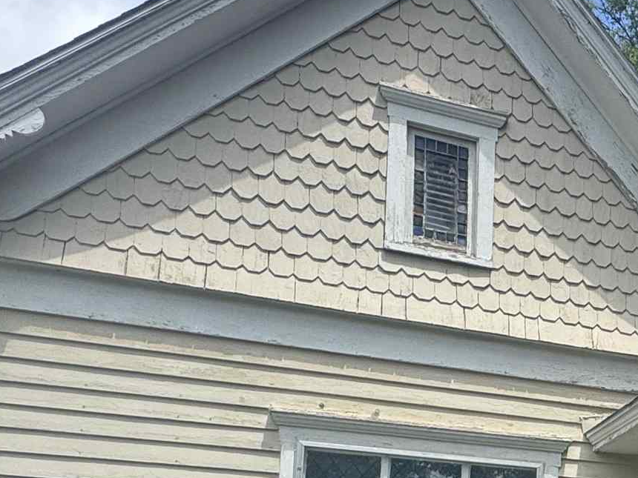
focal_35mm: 50
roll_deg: -0.4
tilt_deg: +3.3
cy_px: 582
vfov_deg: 25.9
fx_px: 922
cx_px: 720
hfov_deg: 32.9
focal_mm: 2.22
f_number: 2.2
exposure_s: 1/1143
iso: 40
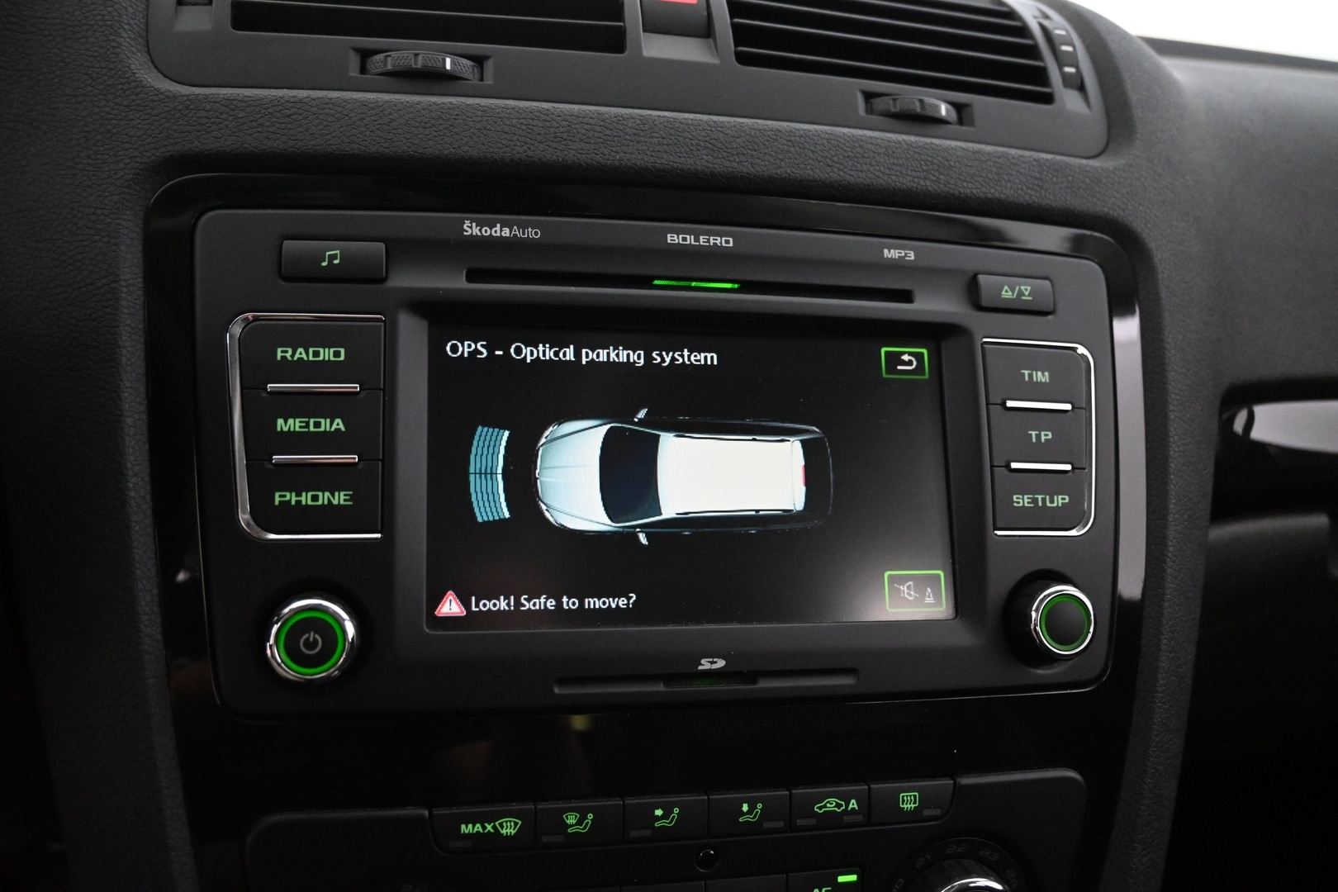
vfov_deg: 42.6
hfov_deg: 60.7
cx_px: 669
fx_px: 1143
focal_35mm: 31
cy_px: 446
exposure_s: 1/30
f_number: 3.8
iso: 5000
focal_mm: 20.5
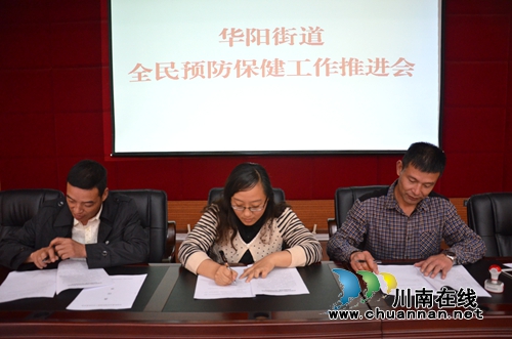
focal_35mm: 27
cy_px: 170
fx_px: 383
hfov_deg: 67.5
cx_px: 256
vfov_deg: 47.7
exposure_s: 1/40
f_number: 3.5
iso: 2200
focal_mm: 18
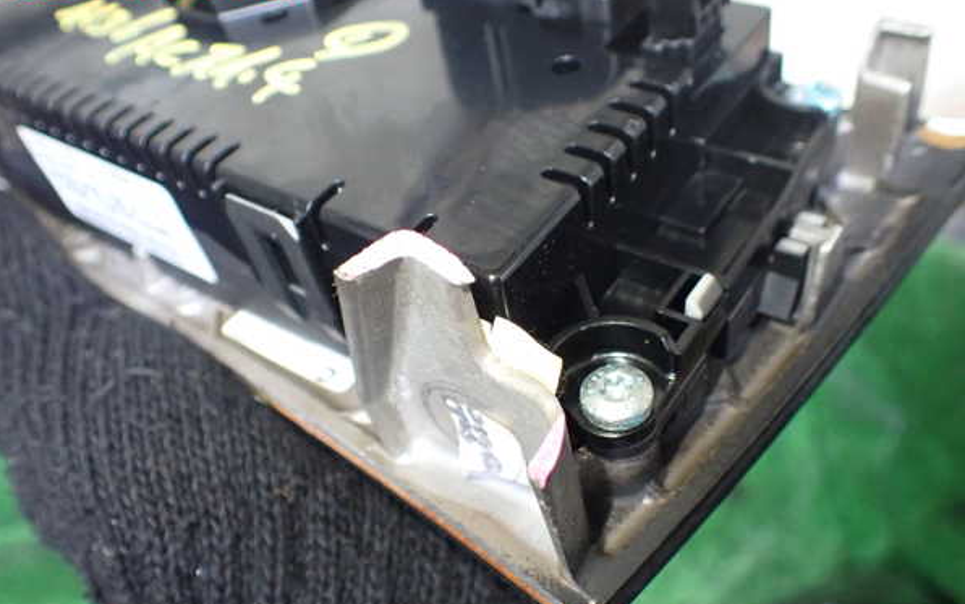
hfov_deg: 59.6
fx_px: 842
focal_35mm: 32
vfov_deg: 39.4
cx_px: 481
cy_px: 332
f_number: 2.3
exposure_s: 1/125
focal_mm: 5.4
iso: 800
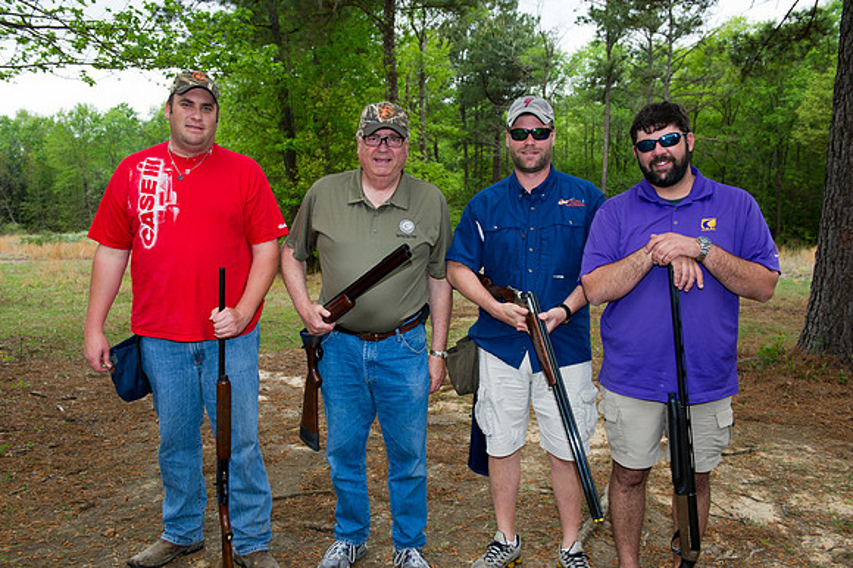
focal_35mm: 31
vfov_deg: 42.3
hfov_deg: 60.3
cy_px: 284
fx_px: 734
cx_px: 426
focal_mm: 31
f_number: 7.1
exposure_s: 1/200
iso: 400
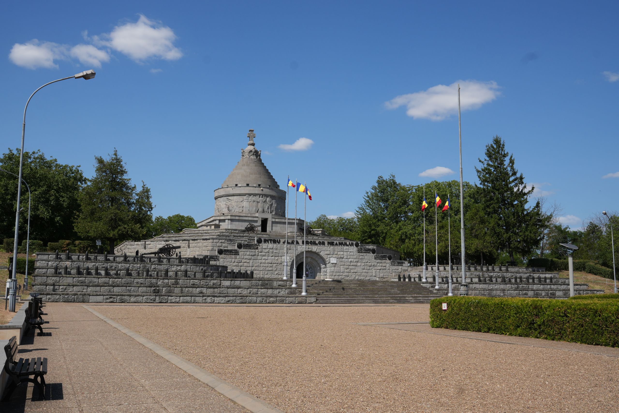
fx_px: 609
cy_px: 206
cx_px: 310
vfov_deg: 37.5
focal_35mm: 35
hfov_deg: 53.9
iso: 100
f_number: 10
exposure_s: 1/250
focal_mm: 23.6
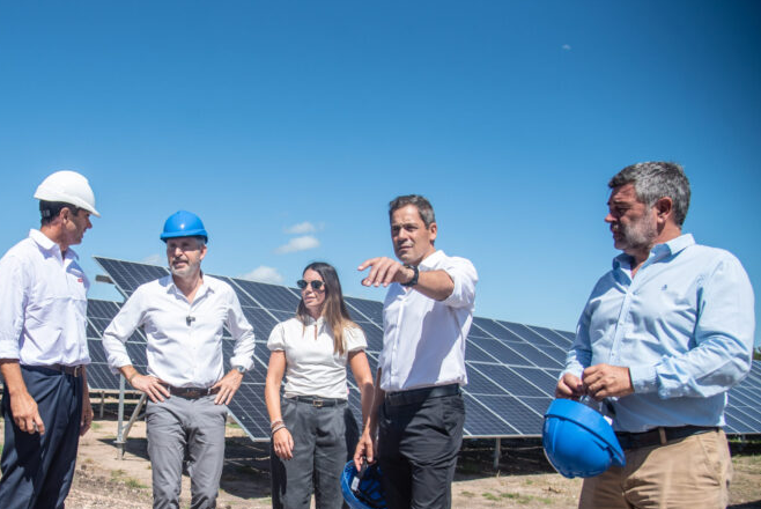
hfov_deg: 52.6
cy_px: 313
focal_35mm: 35
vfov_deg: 37.7
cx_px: 214
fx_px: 740
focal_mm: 24
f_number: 4
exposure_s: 1/4000
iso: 320
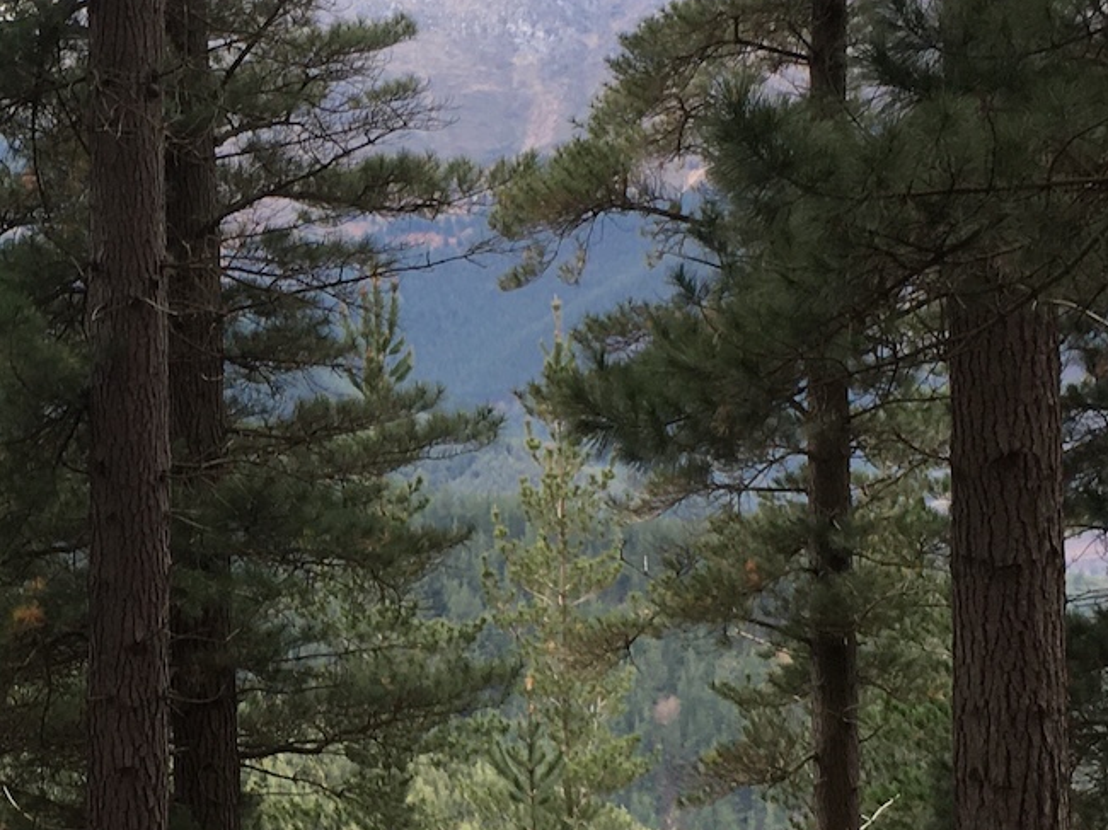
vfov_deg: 16.4
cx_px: 26
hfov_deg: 21.1
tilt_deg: -2.9
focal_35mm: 90
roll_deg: +4.1
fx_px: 2880
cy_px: 556
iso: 40
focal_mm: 4.15
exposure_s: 1/100
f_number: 2.2
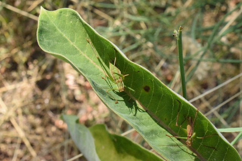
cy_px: 80
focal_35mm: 82
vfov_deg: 16.5
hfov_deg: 24.6
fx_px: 554
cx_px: 121
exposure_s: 1/1250
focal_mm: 55
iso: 12800
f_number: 22
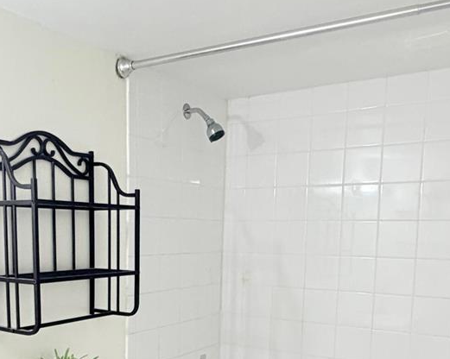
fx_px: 559
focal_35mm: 42
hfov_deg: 43.3
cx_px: 155
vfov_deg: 34.3
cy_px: 300
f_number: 2.2
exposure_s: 1/120
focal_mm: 2.22
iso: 250
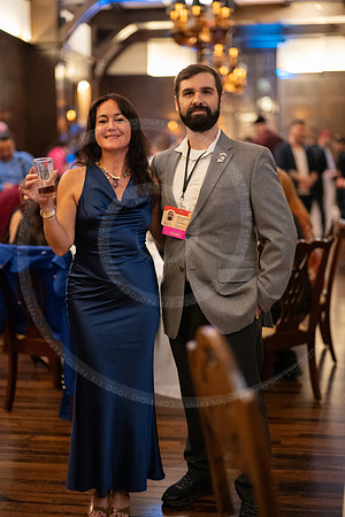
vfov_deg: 39.6
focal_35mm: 50
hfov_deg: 27.0
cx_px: 172
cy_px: 258
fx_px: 719
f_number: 1.2
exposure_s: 1/125
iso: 6400
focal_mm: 50
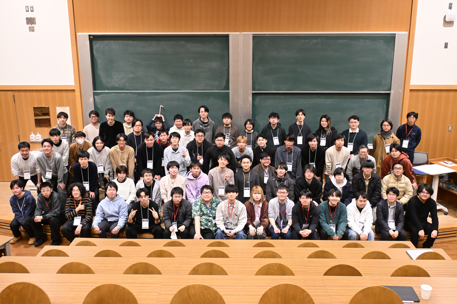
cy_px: 152
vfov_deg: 38.4
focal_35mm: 34
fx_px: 438
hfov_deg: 55.1
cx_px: 228
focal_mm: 23
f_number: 4.2
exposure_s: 1/80
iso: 3200
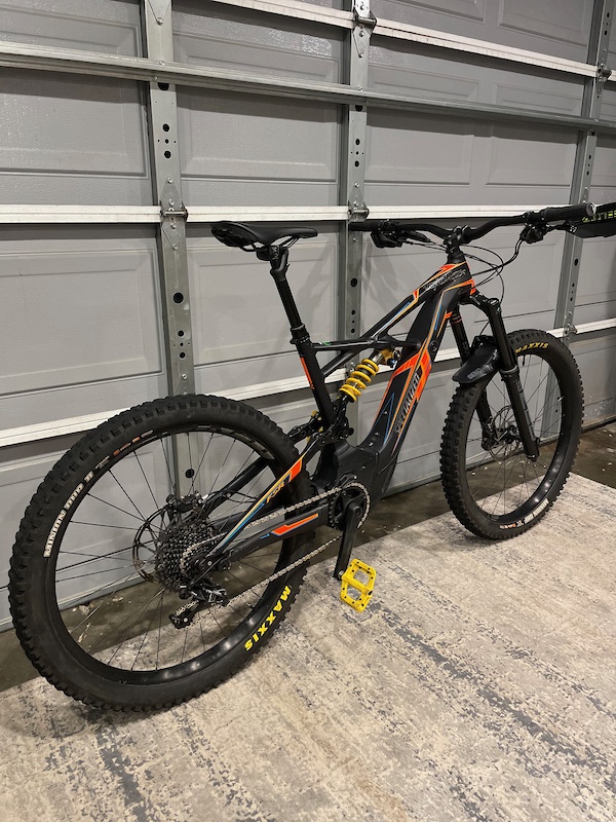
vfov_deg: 67.3
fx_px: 617
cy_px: 411
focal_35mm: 26
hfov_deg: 53.1
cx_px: 308
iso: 320
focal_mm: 4.2
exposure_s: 1/60
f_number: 1.6
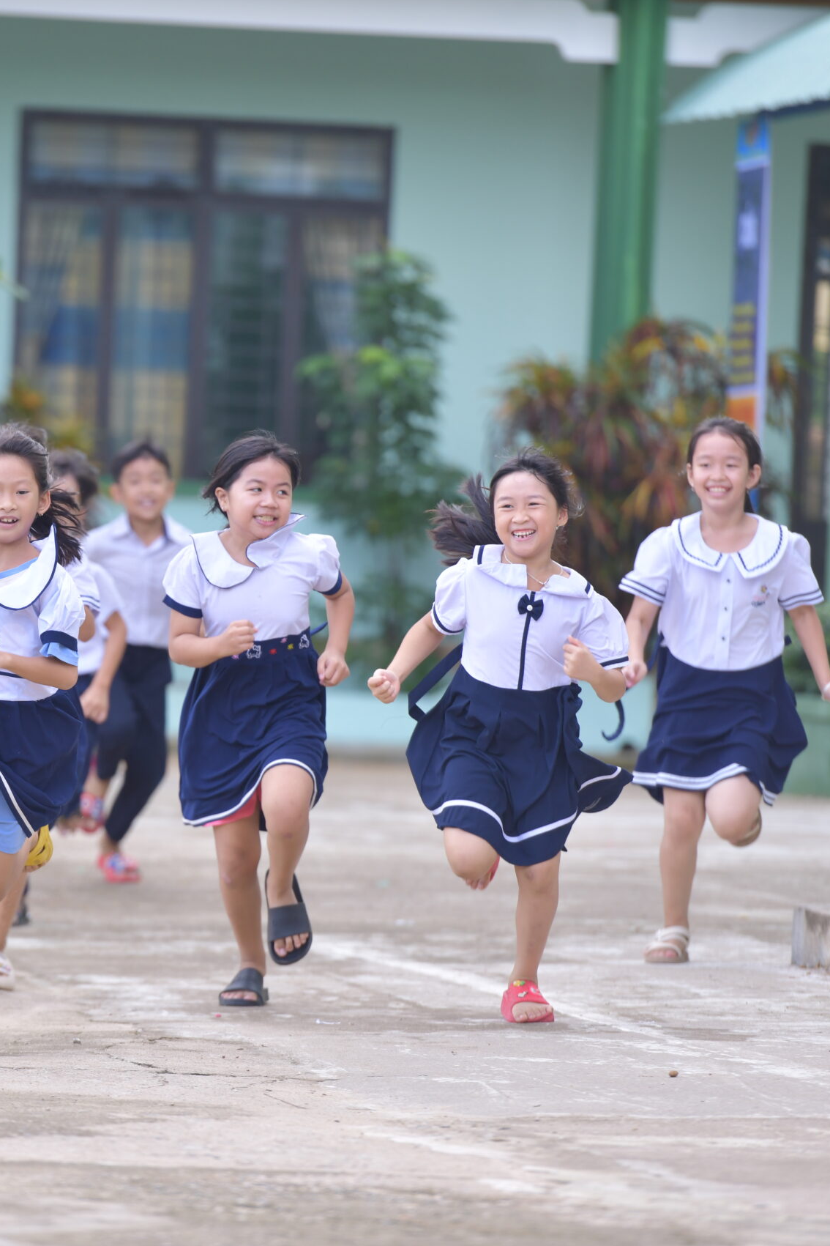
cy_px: 624
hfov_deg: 4.6
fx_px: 10409
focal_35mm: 301
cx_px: 136
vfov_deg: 6.8
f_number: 3.5
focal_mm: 200
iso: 320
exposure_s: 1/800
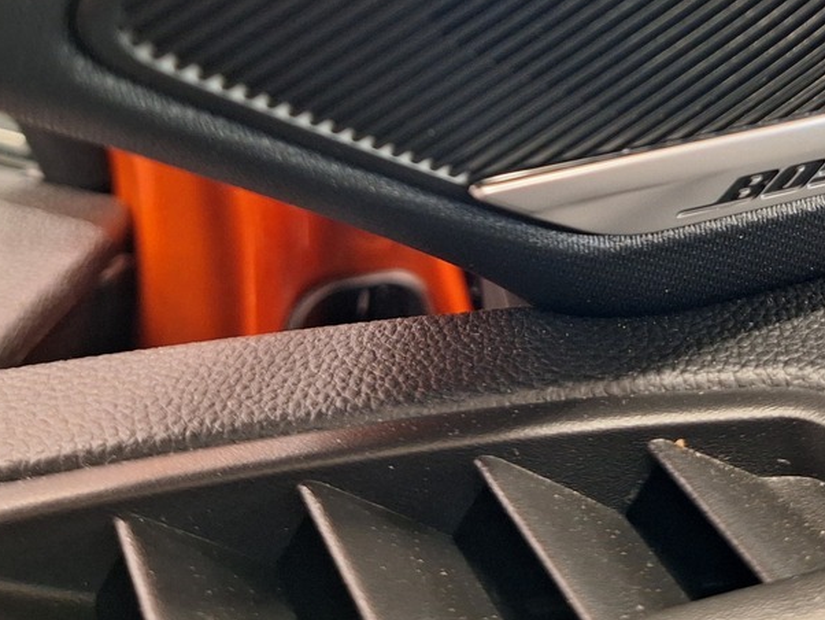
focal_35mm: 55
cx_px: 618
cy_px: -85
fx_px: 1311
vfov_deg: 24.5
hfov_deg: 34.2
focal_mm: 5.54
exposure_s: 1/25
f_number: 1.8
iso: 320
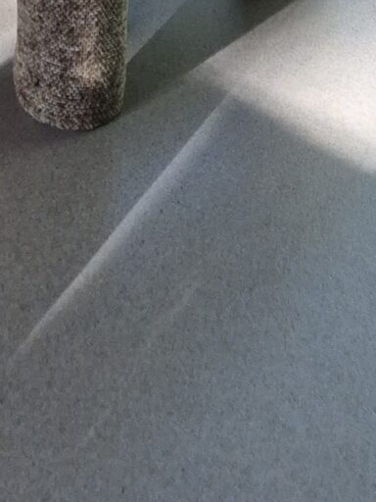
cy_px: -669
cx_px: -16
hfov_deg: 12.7
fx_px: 1666
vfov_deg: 13.2
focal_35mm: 115
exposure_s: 1/180
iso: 200
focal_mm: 5.4
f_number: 1.8
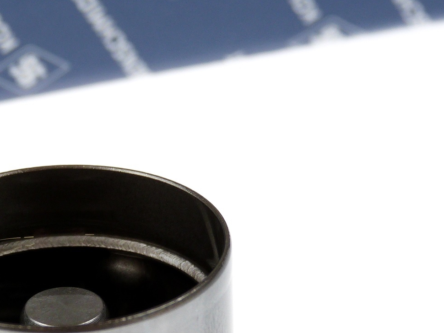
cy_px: 338
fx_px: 3438
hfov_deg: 7.4
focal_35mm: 268
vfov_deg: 5.5
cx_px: 103
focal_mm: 23.5
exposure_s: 1/100
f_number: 3.6
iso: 100
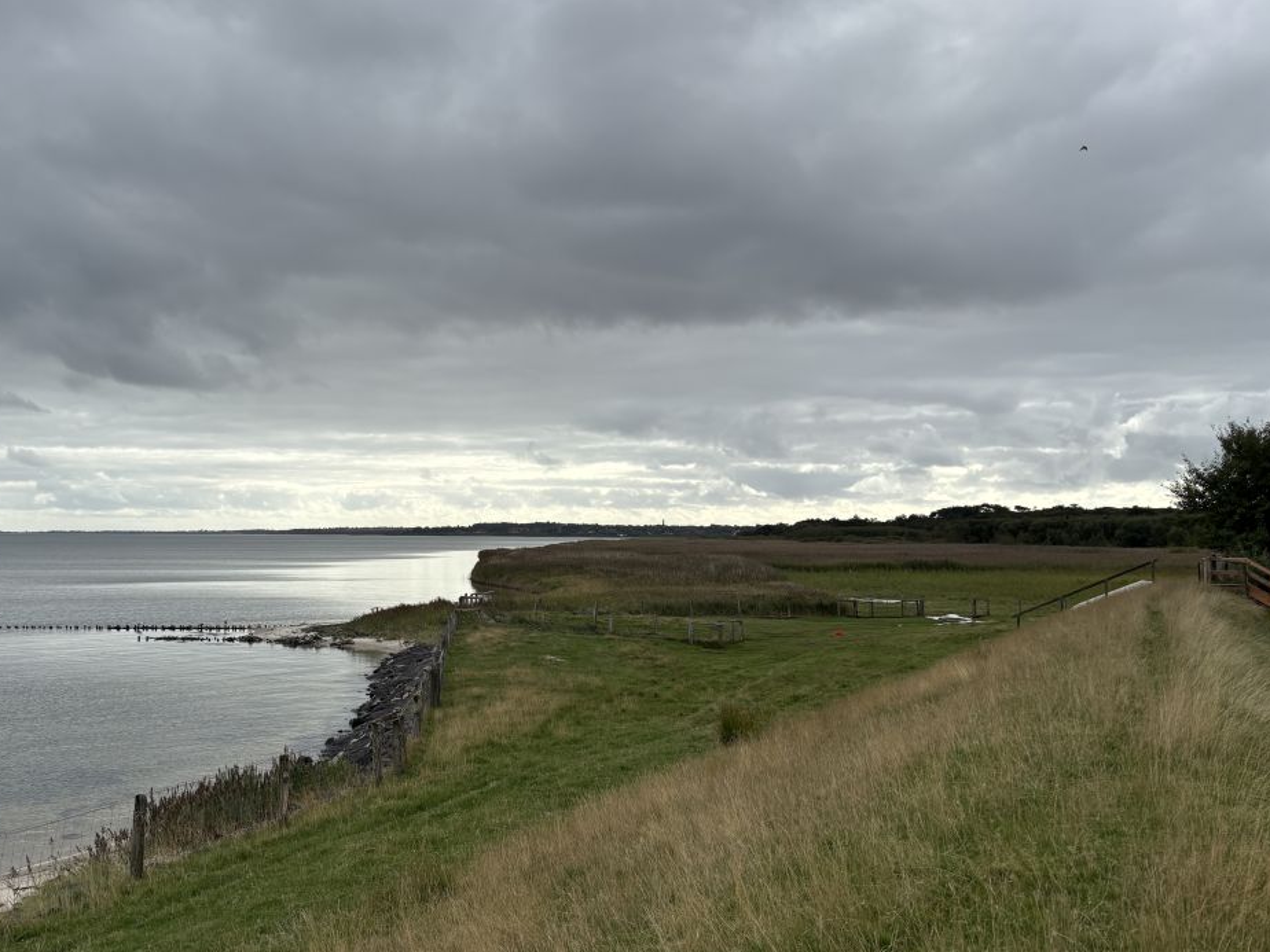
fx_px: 1321
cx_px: 397
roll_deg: -0.3
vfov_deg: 39.7
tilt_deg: +2.7
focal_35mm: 36
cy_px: 457
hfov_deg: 50.2
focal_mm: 5.96
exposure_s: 1/3205
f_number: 1.6
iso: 50
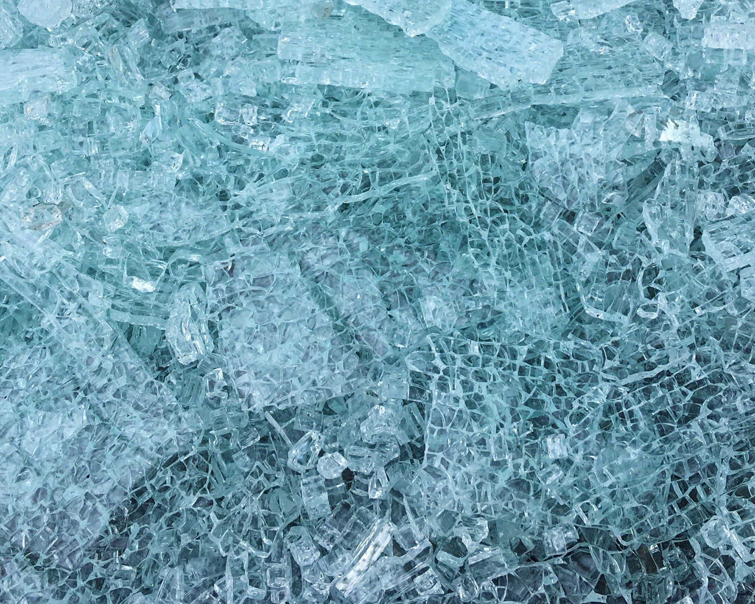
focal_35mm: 31
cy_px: 296
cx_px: 385
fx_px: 693
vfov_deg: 47.1
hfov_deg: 57.2
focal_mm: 4.2
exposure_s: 1/493
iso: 25
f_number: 2.2
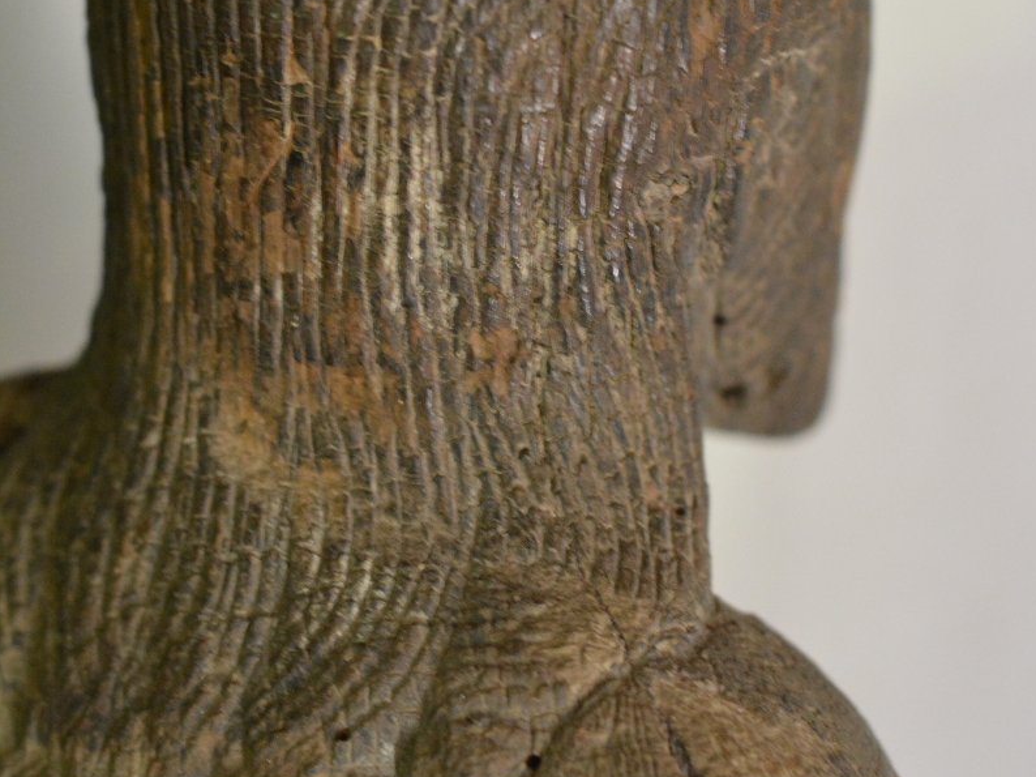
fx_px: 3261
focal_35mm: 109
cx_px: 521
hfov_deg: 18.1
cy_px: 195
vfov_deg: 13.5
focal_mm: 50
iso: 3200
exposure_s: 1/15
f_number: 2.8
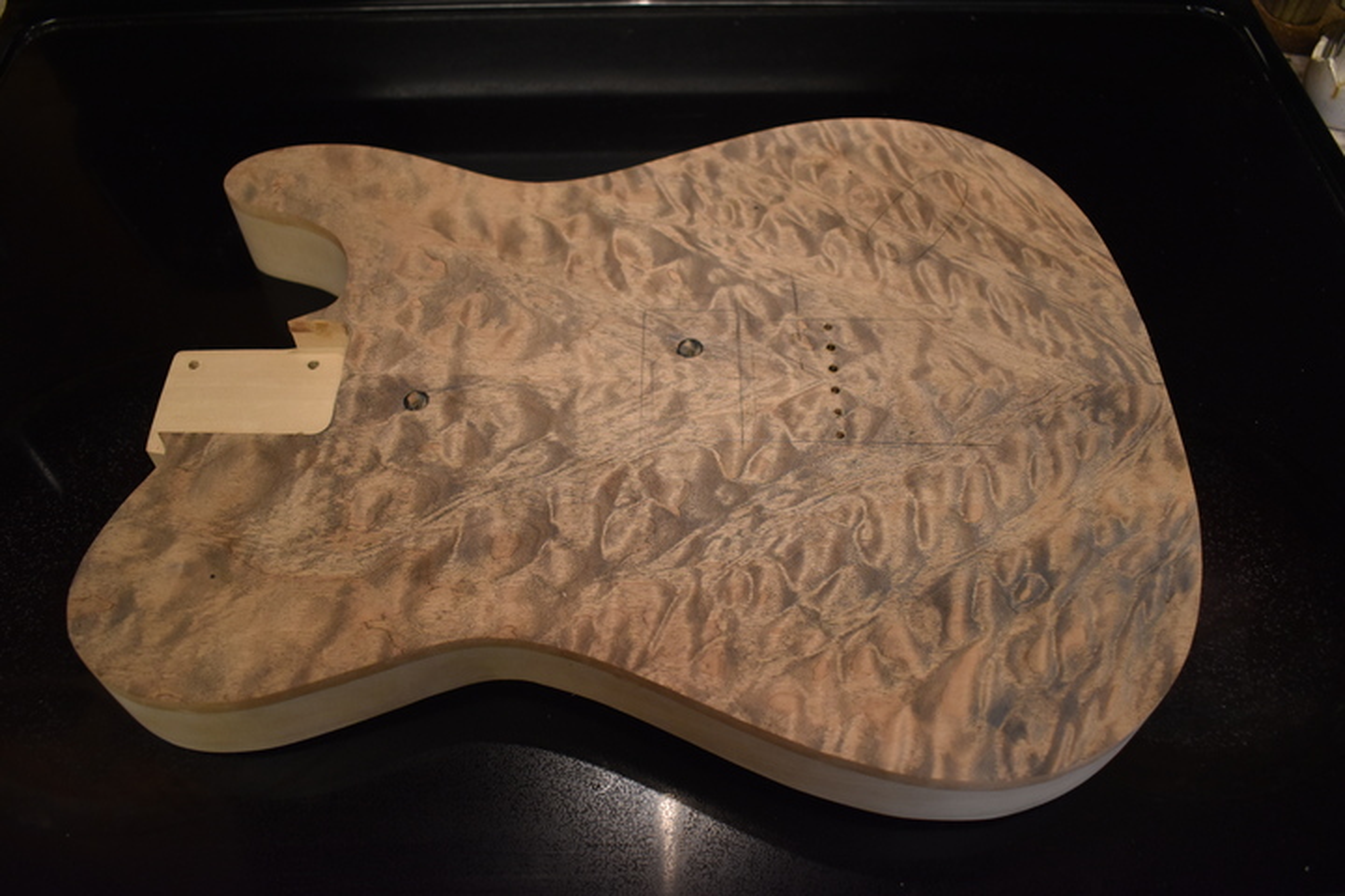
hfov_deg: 59.5
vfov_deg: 41.7
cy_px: 448
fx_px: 1177
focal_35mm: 32
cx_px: 672
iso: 1000
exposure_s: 1/30
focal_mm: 21
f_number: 3.8
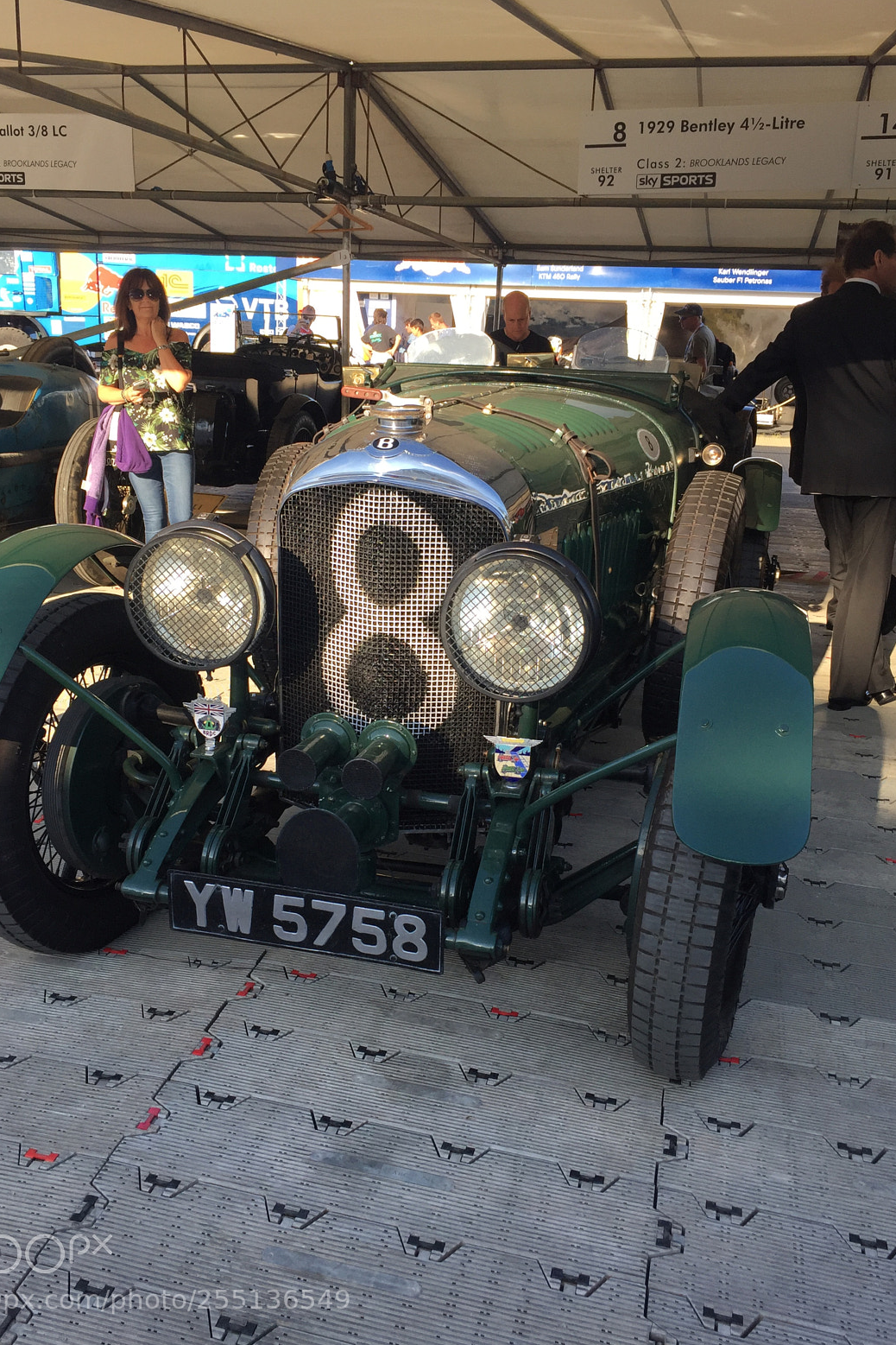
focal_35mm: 31
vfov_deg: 60.3
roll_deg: +1.1
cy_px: 676
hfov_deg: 42.3
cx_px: 416
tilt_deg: -14.3
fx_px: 1157
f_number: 2.2
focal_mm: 4.15
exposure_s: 1/476
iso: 32
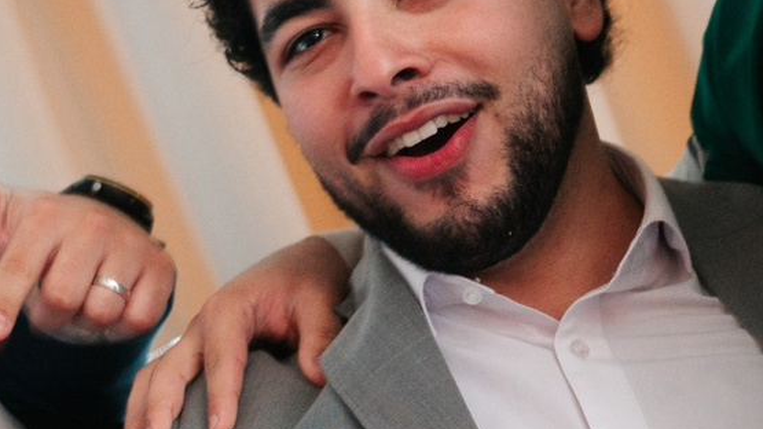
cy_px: 575
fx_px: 3479
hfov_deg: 12.5
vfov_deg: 7.0
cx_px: 148
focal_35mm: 172
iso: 800
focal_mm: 35
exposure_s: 1/160
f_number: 2.5
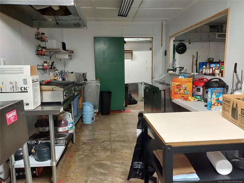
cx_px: 122
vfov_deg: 54.9
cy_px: 92
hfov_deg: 69.4
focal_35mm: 25
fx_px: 176
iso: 250
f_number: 2
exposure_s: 1/60
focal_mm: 4.6
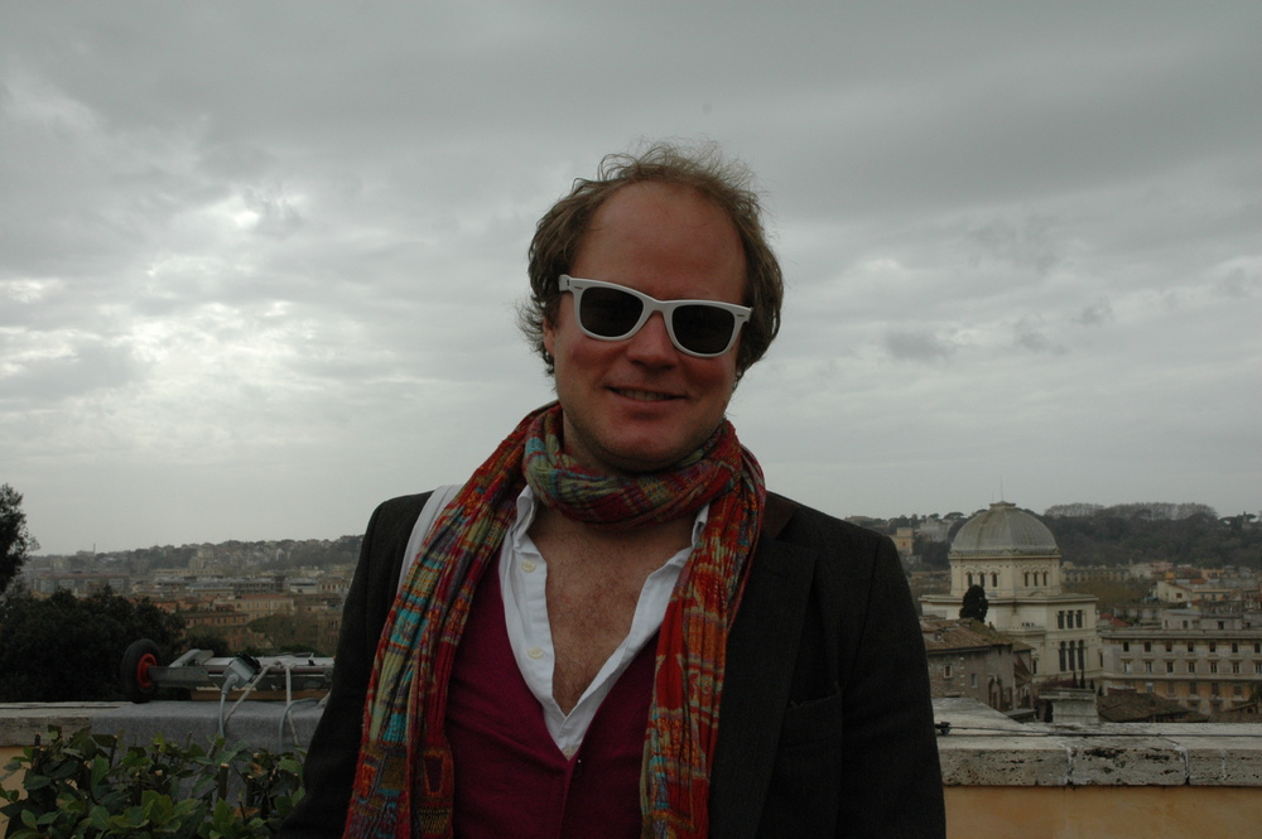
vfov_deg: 33.0
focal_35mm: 40
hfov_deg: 48.0
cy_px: 420
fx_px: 1419
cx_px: 631
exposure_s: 1/400
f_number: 10
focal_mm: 27
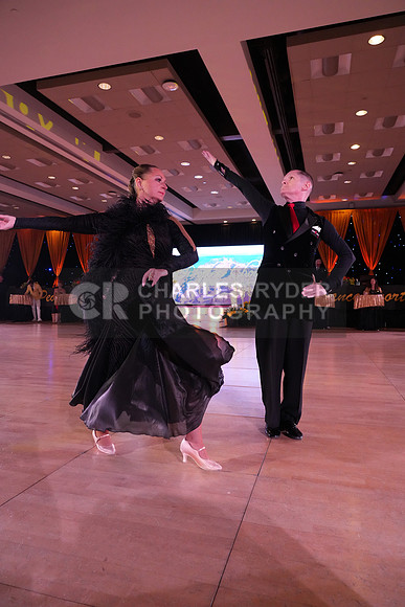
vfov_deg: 73.7
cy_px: 304
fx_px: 405
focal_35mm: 24
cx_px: 202
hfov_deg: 53.2
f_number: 5.6
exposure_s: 1/400
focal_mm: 24
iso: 6400
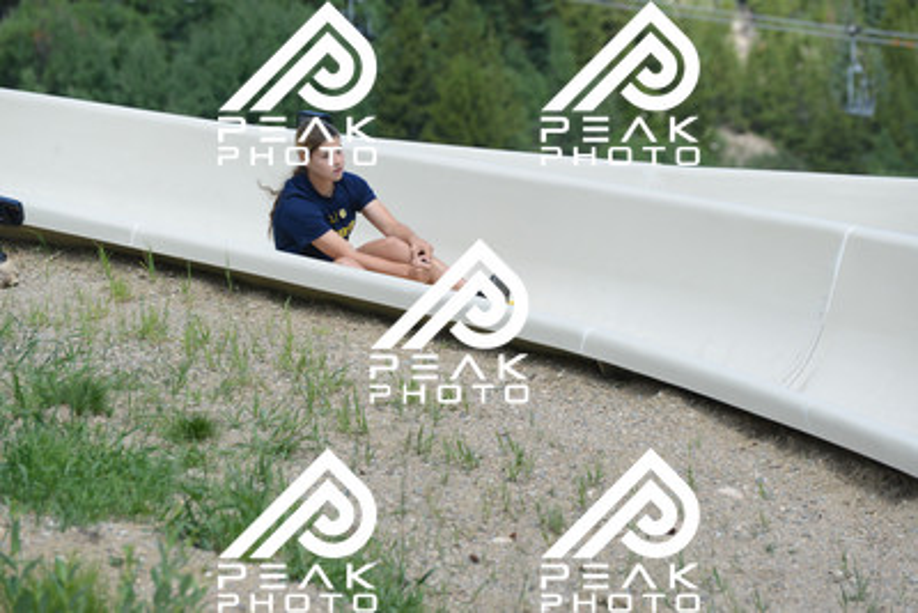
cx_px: 459
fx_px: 4974
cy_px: 306
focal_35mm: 195
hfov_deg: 10.5
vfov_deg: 7.0
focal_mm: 195
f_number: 6.3
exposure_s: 1/1250
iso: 900
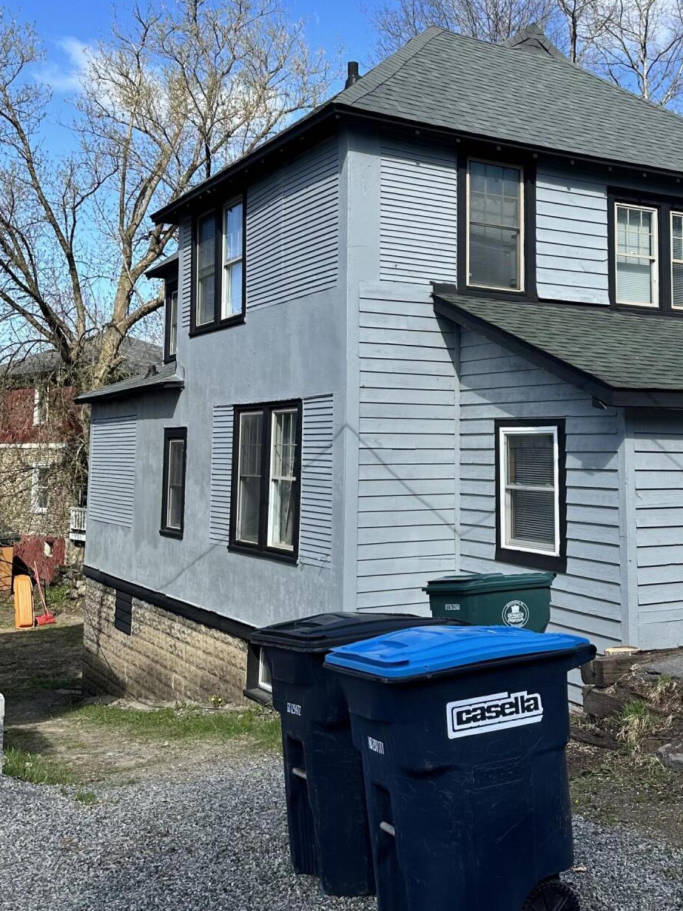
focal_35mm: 39
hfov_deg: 36.5
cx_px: 453
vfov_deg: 47.4
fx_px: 1026
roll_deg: -0.8
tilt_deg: +7.8
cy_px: 343
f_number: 1.78
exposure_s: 1/2299
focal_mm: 6.86
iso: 80
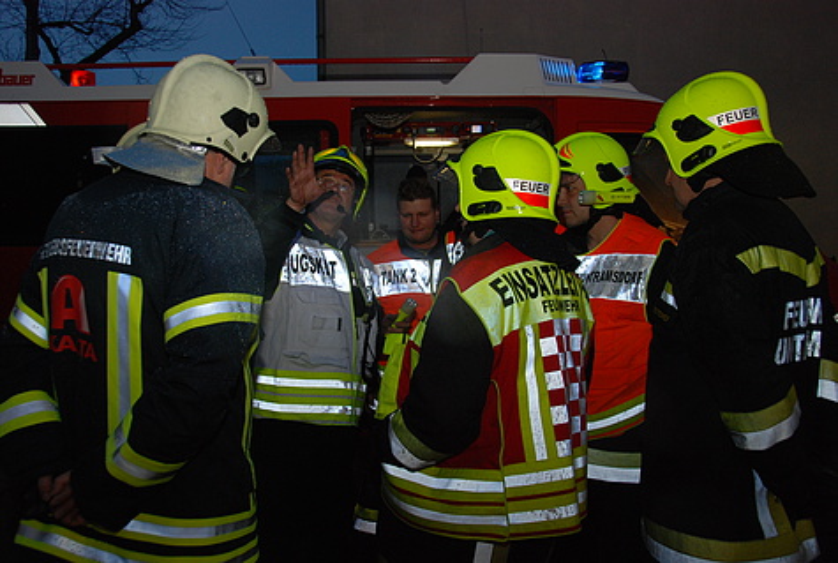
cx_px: 419
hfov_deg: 57.1
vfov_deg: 40.2
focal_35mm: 33
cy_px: 282
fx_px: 770
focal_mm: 22
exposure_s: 1/60
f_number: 5.6
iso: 400
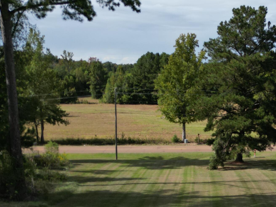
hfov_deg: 34.4
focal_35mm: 55
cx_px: 198
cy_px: 201
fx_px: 439
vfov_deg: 25.4
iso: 150
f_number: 1.7
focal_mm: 6.72
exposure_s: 1/4000
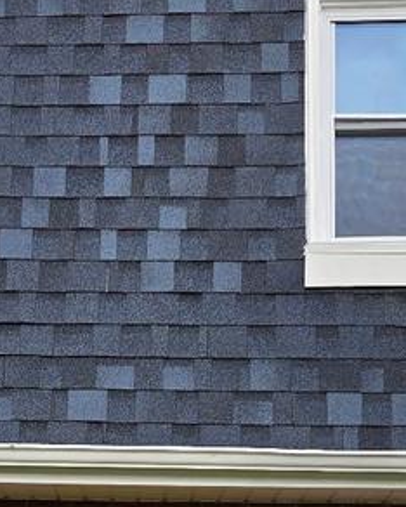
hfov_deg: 18.4
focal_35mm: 83
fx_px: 1245
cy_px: 589
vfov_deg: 21.5
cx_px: 85
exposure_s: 1/709
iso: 80
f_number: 1.8
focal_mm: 5.4
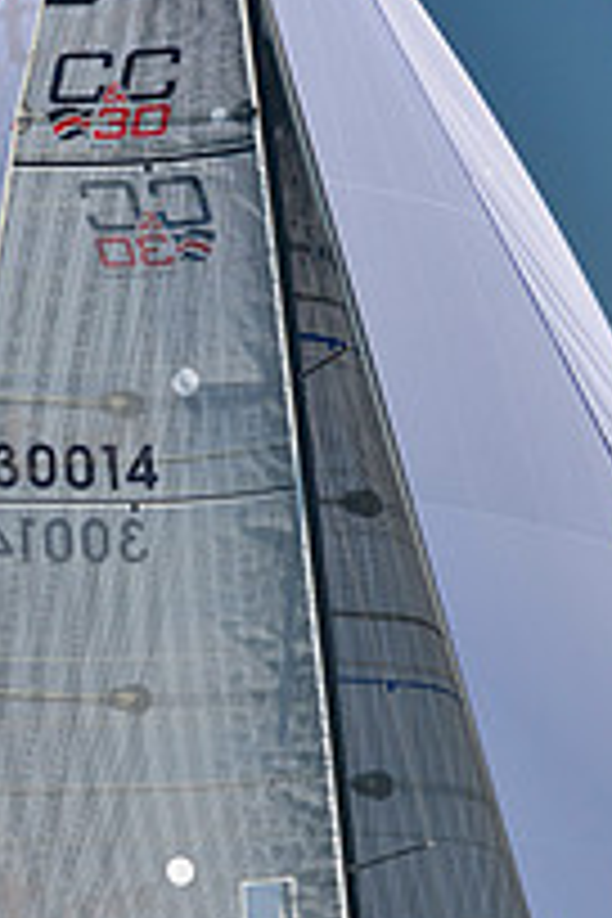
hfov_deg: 6.9
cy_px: 666
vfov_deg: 10.3
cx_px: 394
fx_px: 5074
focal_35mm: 199
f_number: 6.3
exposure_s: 1/800
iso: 280
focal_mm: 70
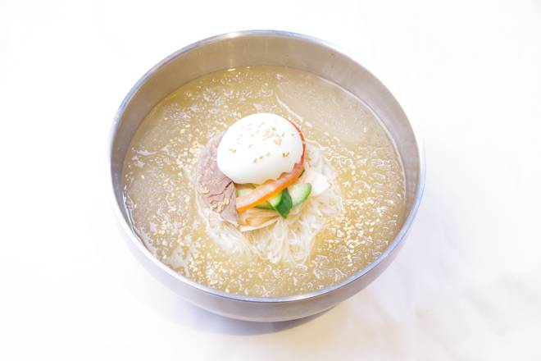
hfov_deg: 28.1
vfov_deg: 18.9
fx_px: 1082
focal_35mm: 72
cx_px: 270
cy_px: 180
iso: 200
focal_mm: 48
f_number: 9
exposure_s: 1/4
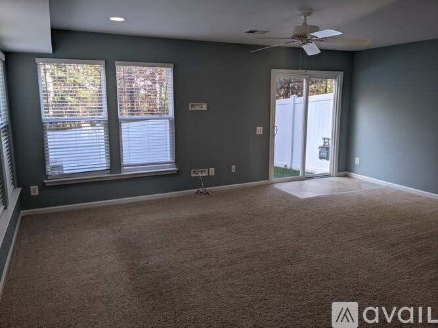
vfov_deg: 51.3
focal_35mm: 27
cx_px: 219
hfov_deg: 65.3
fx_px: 342
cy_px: 164
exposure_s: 1/120
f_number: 1.73
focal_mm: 4.38
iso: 57
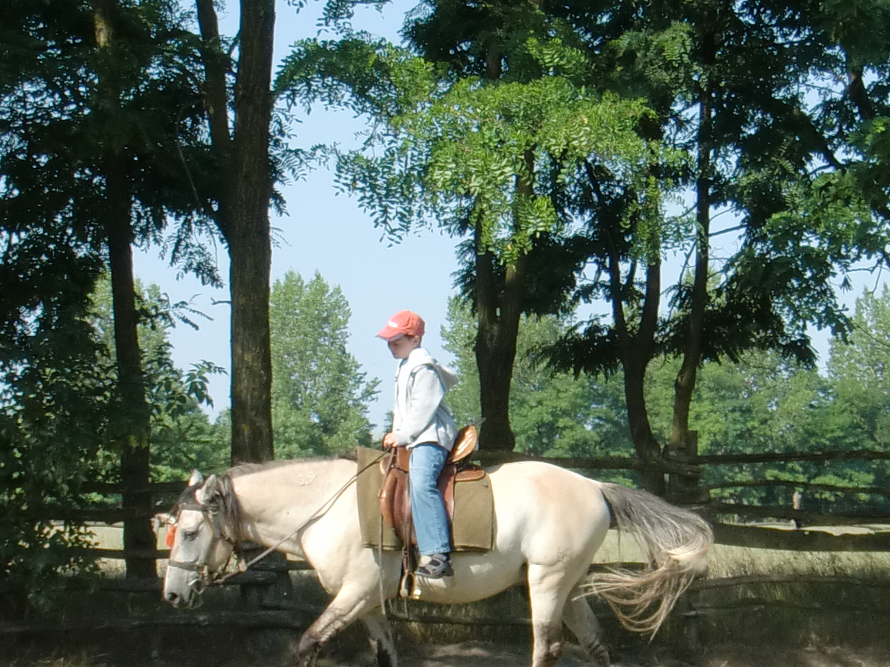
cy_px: 445
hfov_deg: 16.8
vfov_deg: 12.6
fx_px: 3008
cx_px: 537
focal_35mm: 117
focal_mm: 6.66
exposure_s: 1/320
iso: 64
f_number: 3.9
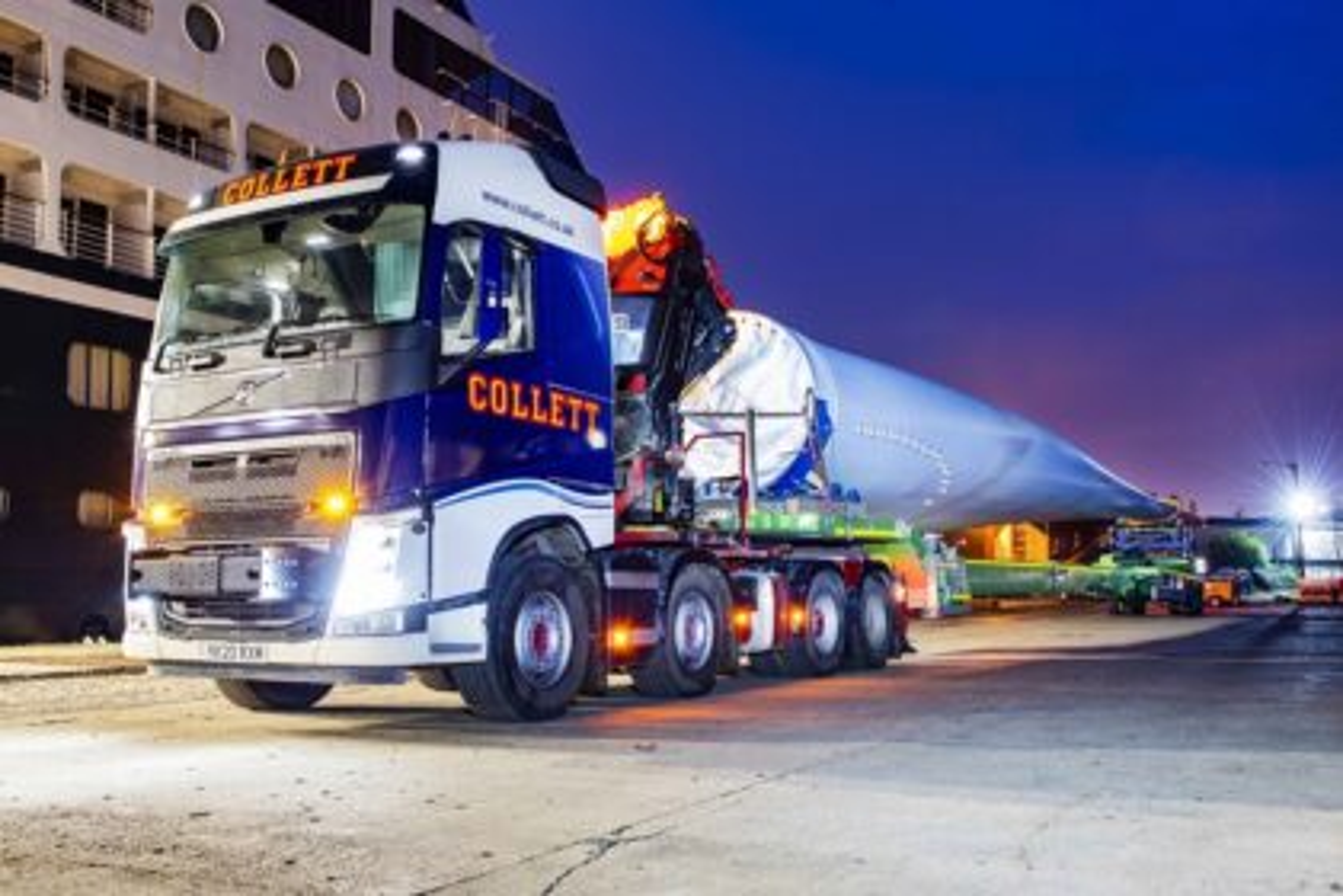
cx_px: 672
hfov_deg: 57.2
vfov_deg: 40.0
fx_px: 1231
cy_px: 448
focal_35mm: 33
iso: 200
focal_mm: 22
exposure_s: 10
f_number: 8
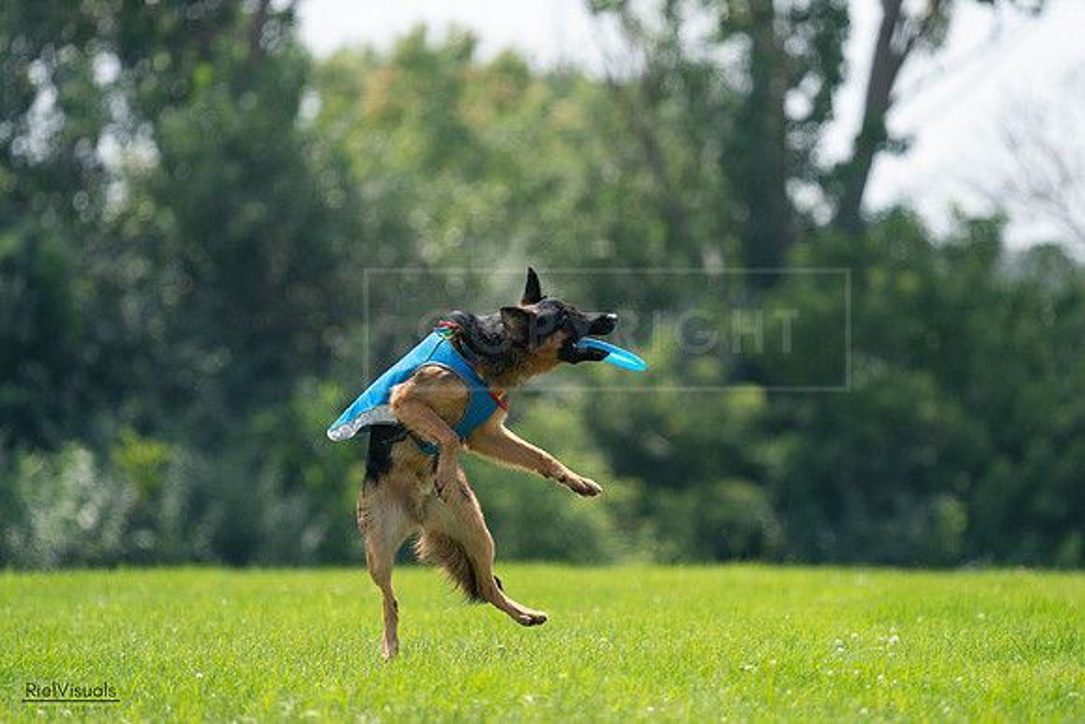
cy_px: 362
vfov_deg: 3.2
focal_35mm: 430
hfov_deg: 4.8
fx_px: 12962
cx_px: 542
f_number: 6.3
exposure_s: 1/4000
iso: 1600
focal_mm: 430
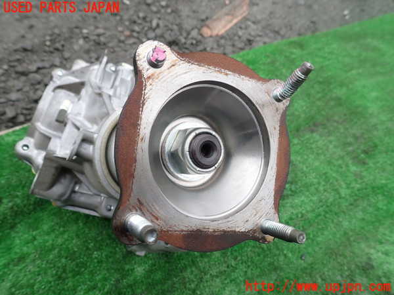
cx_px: 197
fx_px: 285
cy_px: 148
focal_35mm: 25
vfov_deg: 54.9
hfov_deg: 69.4
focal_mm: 4.5
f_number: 2.8
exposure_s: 1/160
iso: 100
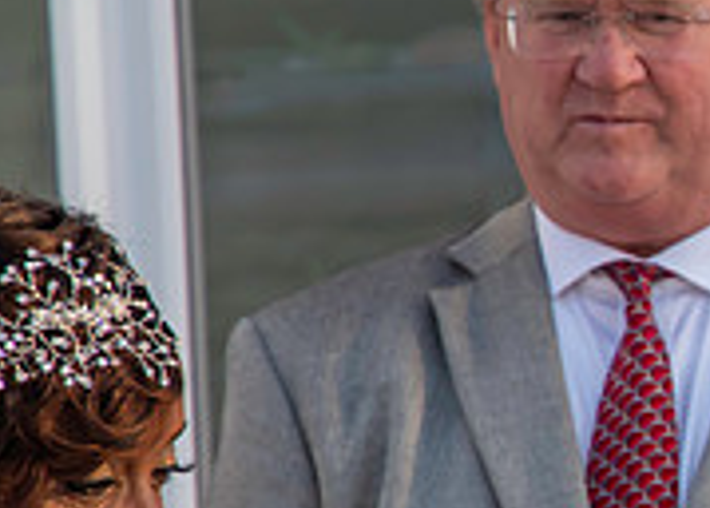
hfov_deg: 4.4
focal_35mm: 450
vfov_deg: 3.2
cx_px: 1226
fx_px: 9077
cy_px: 450
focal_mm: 80
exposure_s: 1/250
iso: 400
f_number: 6.3
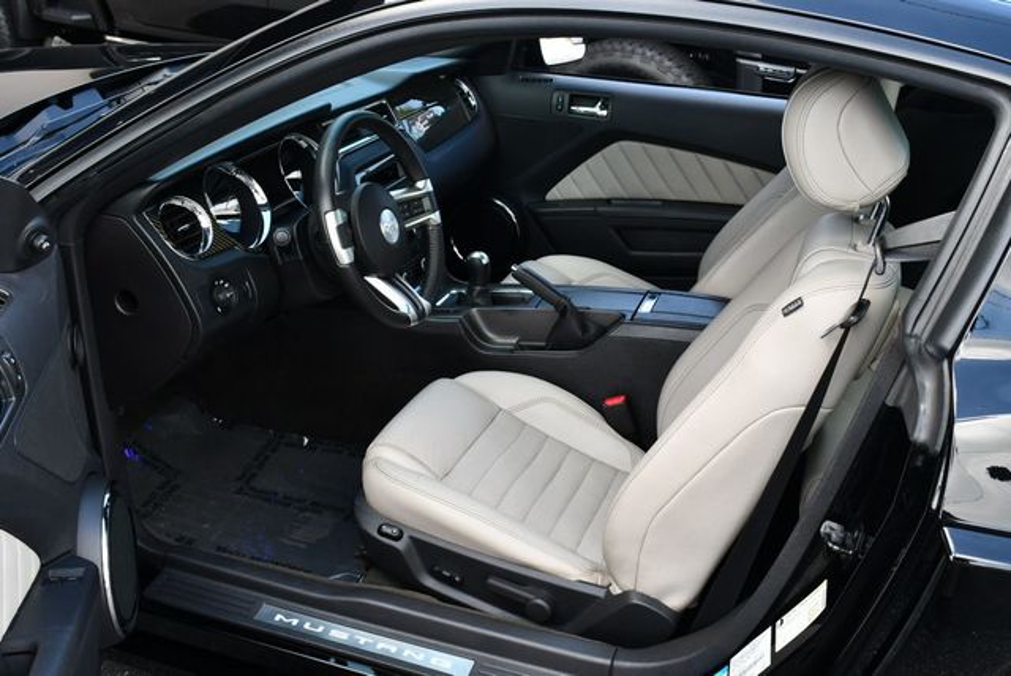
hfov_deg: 53.1
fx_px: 1012
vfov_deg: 36.9
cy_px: 338
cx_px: 506
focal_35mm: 36
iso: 400
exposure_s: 1/250
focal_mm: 18
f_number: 5.6
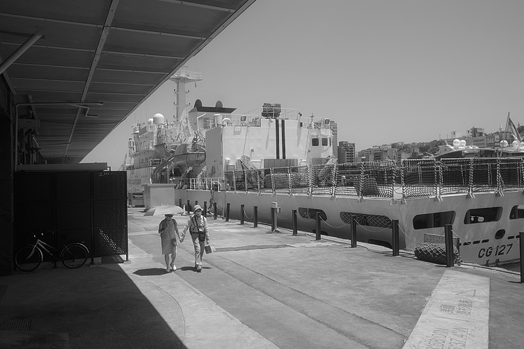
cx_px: 268
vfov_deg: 45.0
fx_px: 422
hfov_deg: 63.7
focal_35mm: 29
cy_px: 171
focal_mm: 18.3
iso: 160
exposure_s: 1/500
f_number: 2.8
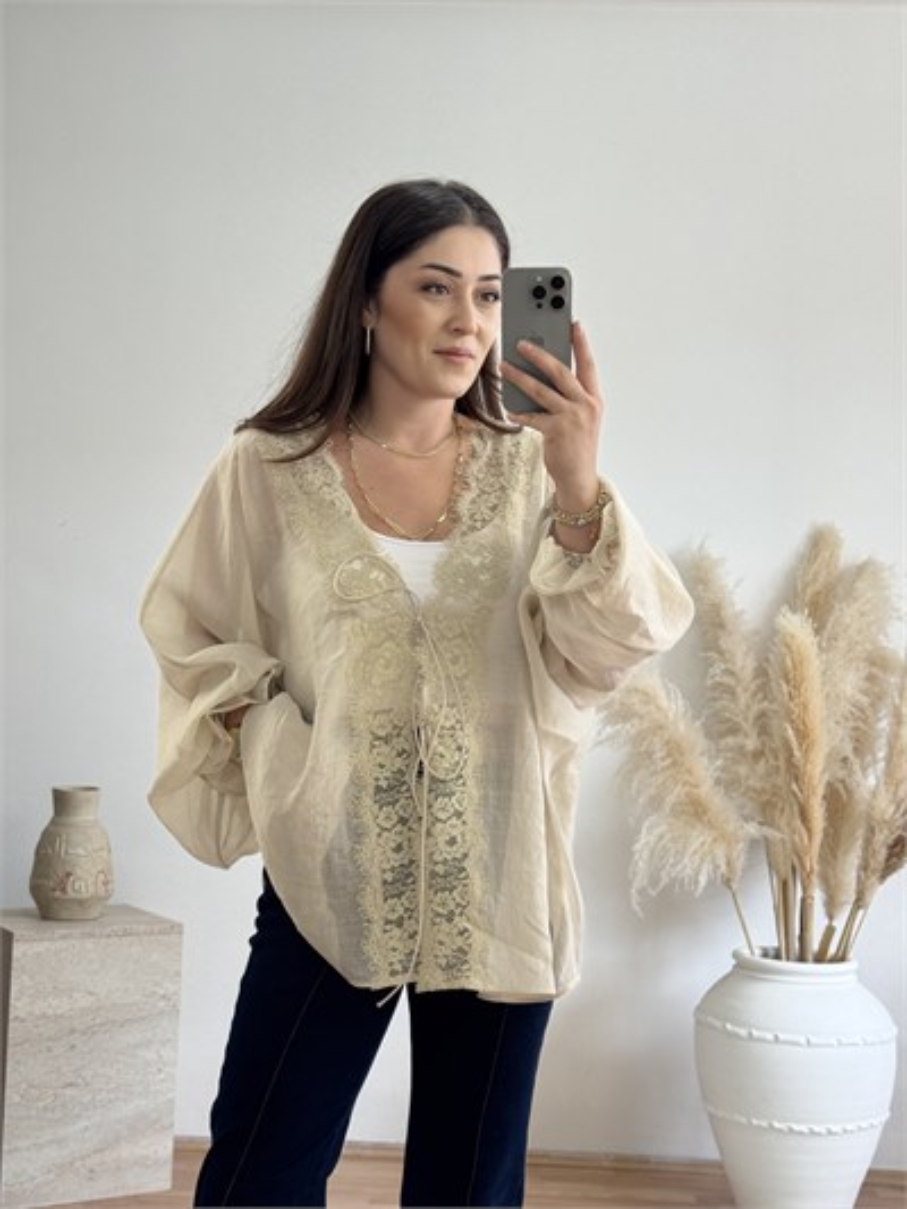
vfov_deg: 39.6
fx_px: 1676
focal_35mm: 48
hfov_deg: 30.3
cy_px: 604
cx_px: 454
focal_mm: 6.76
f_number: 1.78
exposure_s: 1/100
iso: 50
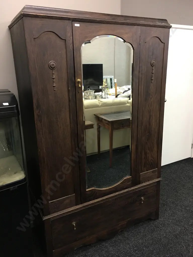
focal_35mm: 29
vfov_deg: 61.7
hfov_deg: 48.2
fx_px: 216
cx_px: 96
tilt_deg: -14.0
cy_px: 128
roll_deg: +0.2
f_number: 2.2
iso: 80
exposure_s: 1/17
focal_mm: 4.15
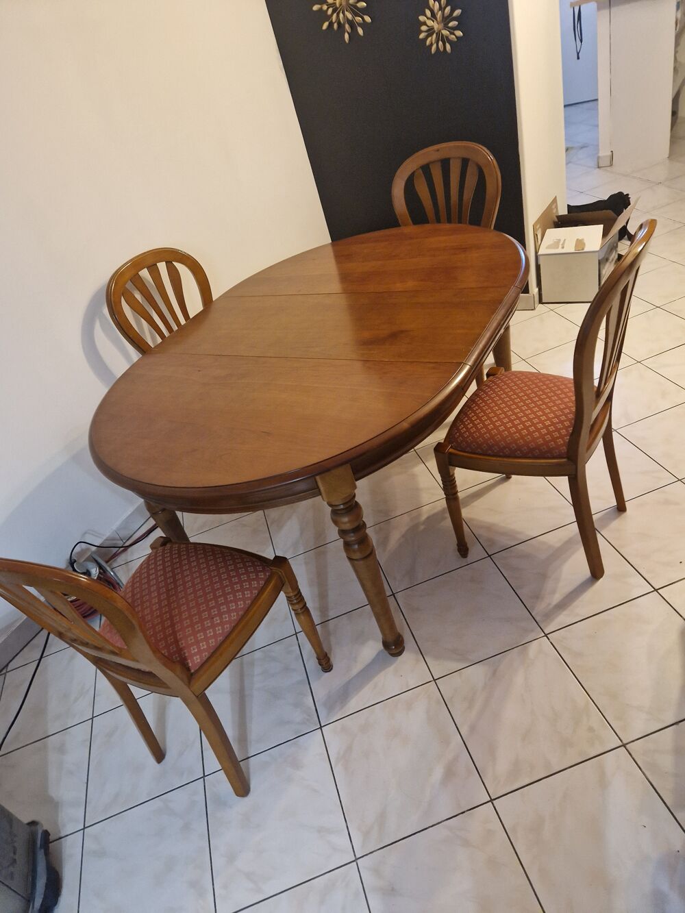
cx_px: 342
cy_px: 456
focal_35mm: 23
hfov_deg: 58.9
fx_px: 607
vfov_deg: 73.9
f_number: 1.8
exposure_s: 1/50
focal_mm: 5.4
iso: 640
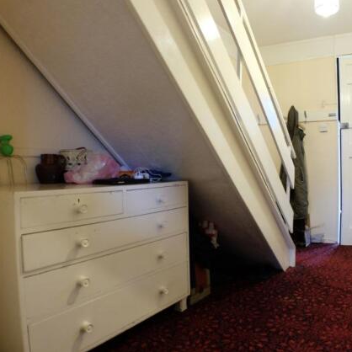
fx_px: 368
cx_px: 256
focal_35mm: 32
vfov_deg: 51.1
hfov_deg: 49.4
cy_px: 169
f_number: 4
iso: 1250
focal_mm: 16
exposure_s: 1/15
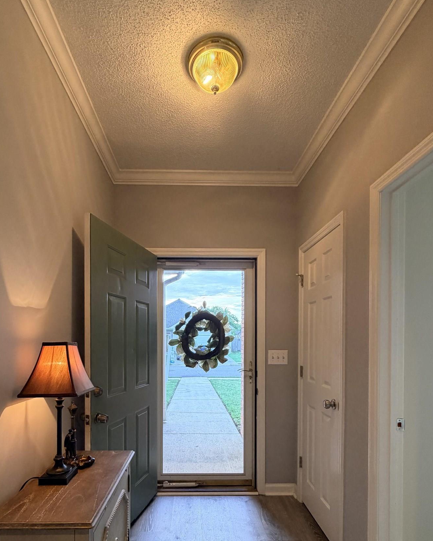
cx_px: 197
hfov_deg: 70.7
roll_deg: -0.6
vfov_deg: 81.5
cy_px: 343
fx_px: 304
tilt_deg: -0.6
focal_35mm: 19
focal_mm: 2.22
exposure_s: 1/60
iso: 200
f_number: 2.2
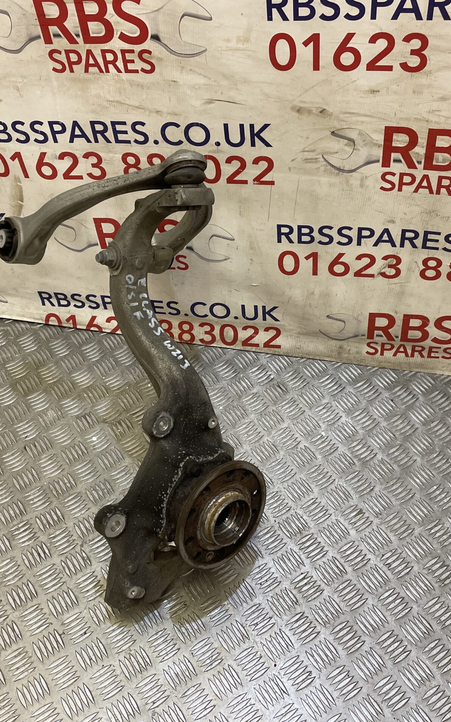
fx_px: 728
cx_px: 212
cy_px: 360
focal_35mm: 37
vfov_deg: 52.7
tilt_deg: -50.9
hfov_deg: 34.4
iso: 125
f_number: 1.6
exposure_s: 1/100
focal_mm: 4.2
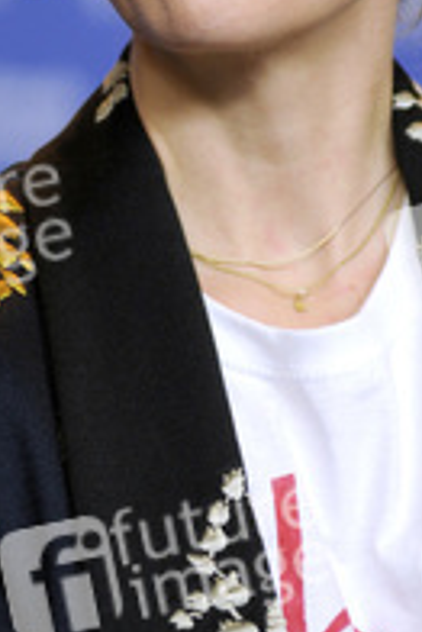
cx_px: 259
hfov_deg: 3.4
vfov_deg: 5.0
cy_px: 81
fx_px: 7178
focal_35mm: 409
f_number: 2.8
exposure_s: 1/640
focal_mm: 200
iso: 1250
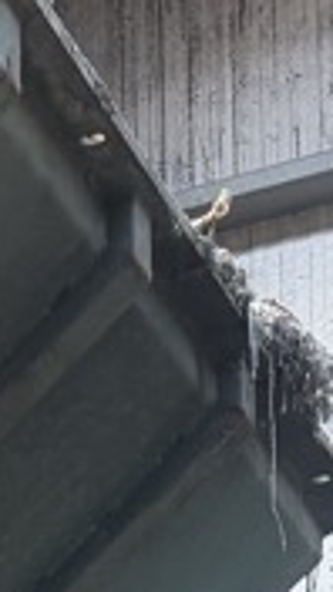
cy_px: 1456
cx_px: -962
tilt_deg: +2.8
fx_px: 2794
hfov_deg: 5.9
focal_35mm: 178
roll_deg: -0.1
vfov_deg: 10.3
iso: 200
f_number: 1.78
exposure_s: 1/89
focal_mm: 6.76
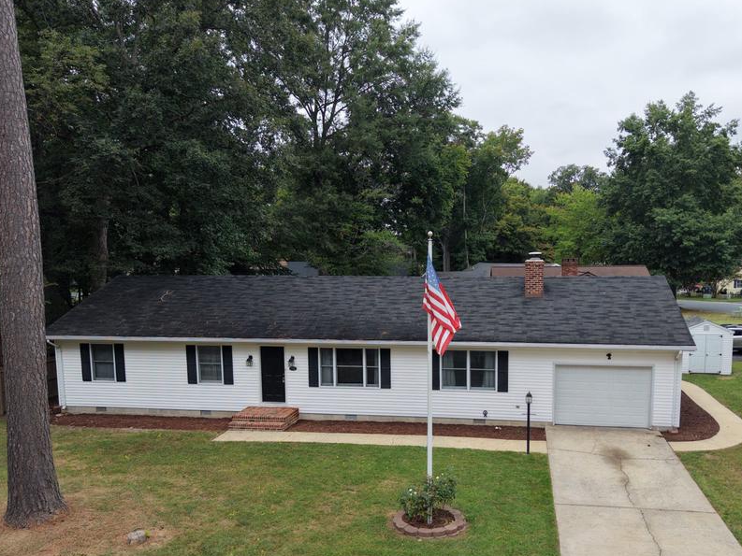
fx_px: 665
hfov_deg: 58.1
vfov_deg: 45.2
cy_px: 335
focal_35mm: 31
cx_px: 427
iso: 100
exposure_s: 1/400
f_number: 1.8
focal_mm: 8.67
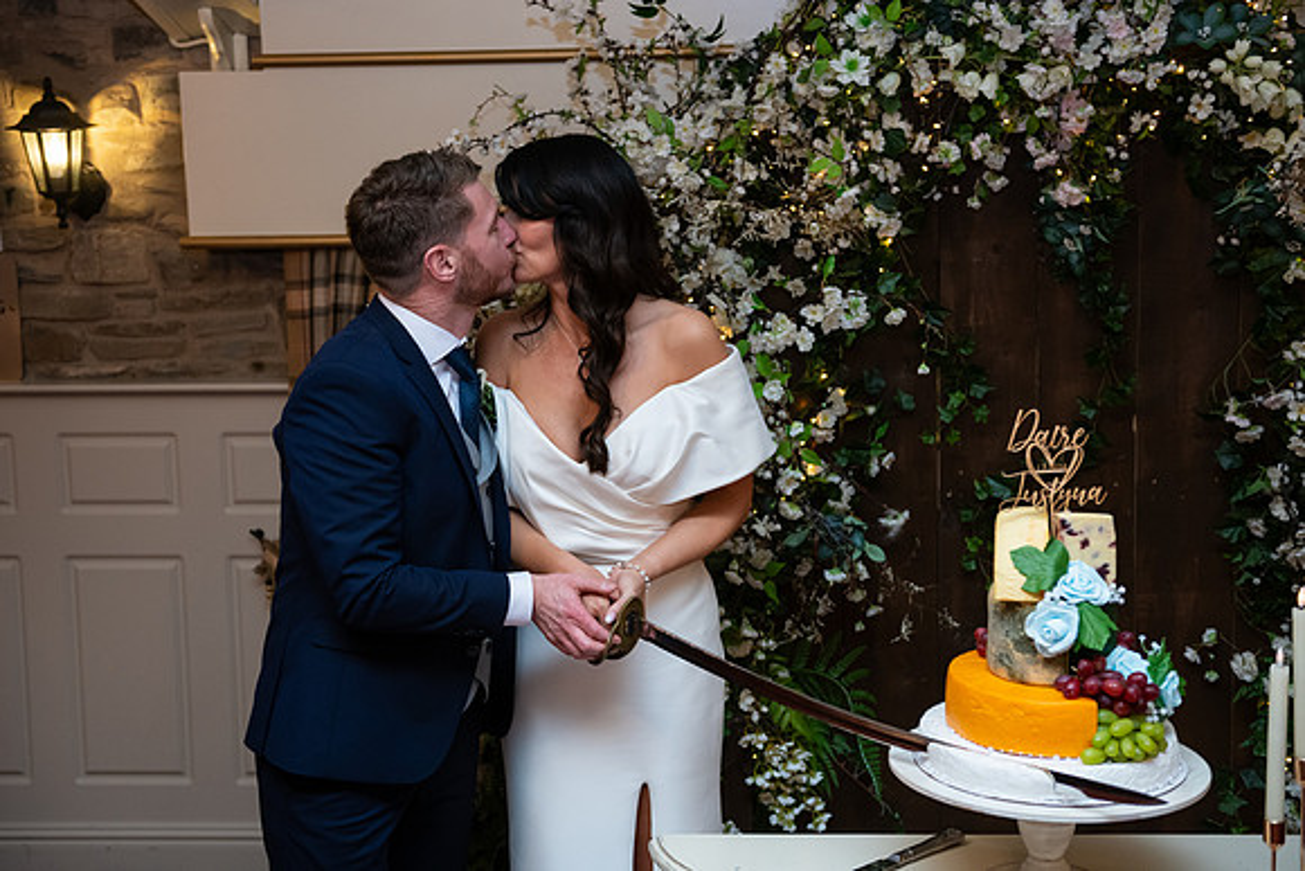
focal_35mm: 48
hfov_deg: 41.1
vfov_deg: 28.1
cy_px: 436
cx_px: 652
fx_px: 1740
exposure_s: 1/160
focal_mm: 48
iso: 800
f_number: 3.5
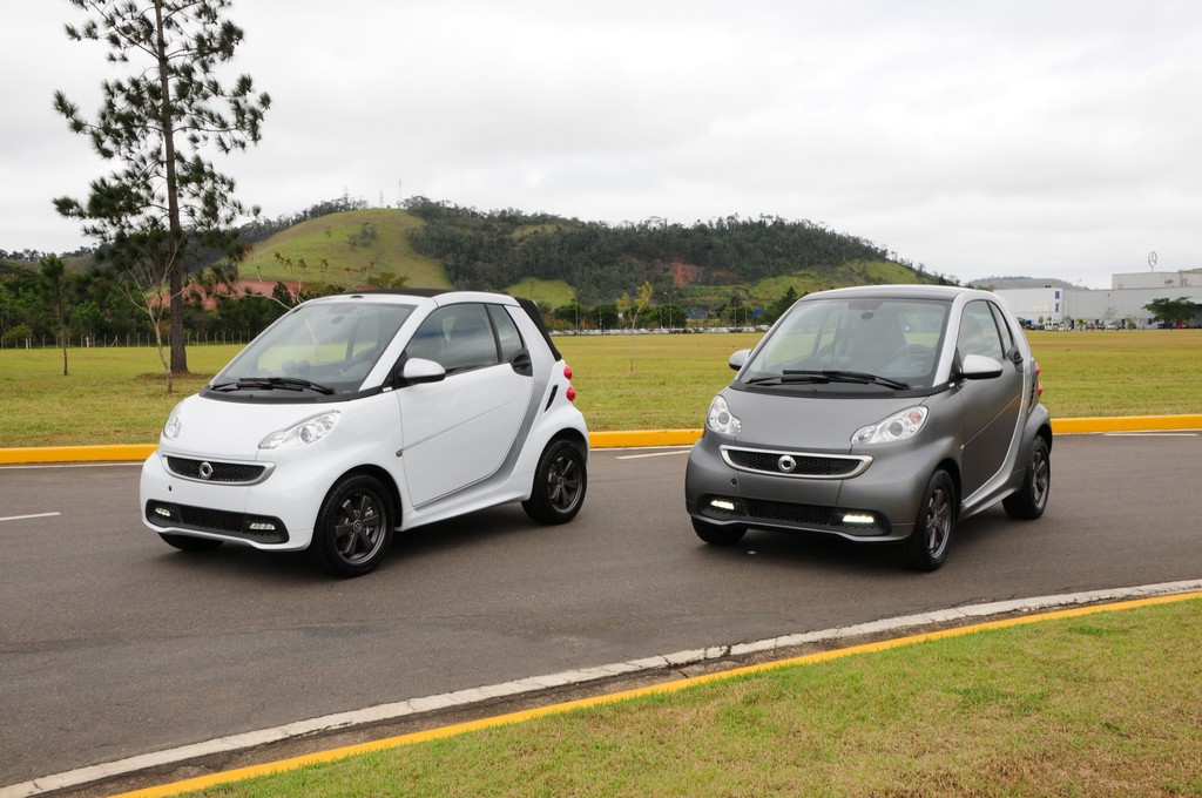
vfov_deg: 38.3
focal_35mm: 34
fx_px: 1150
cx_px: 601
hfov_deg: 55.2
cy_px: 399
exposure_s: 1/125
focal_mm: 23
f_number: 14
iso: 400
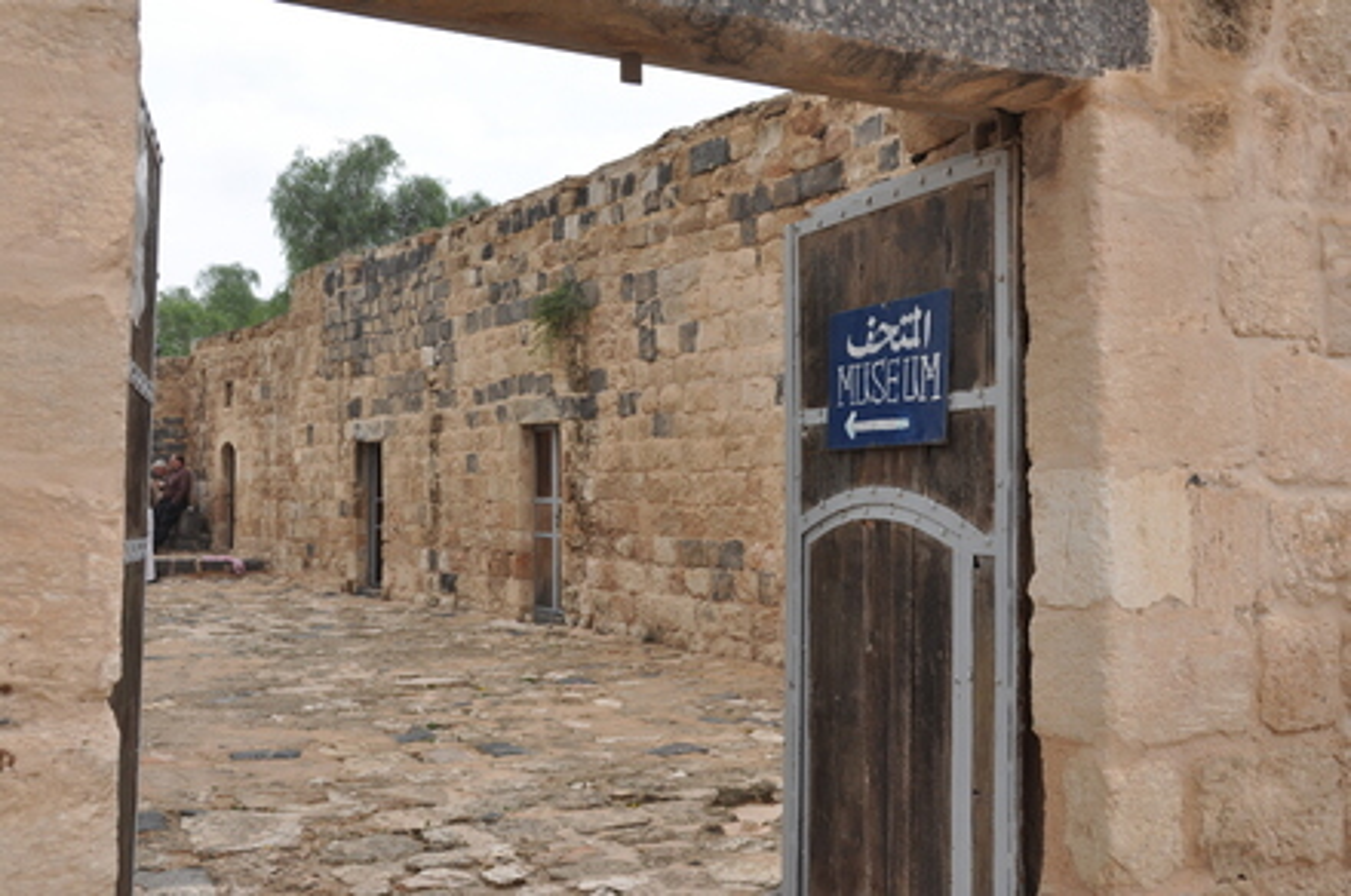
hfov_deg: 53.2
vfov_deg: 36.8
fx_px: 1349
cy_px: 448
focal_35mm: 36
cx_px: 676
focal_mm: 24
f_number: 9
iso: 200
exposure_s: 1/320
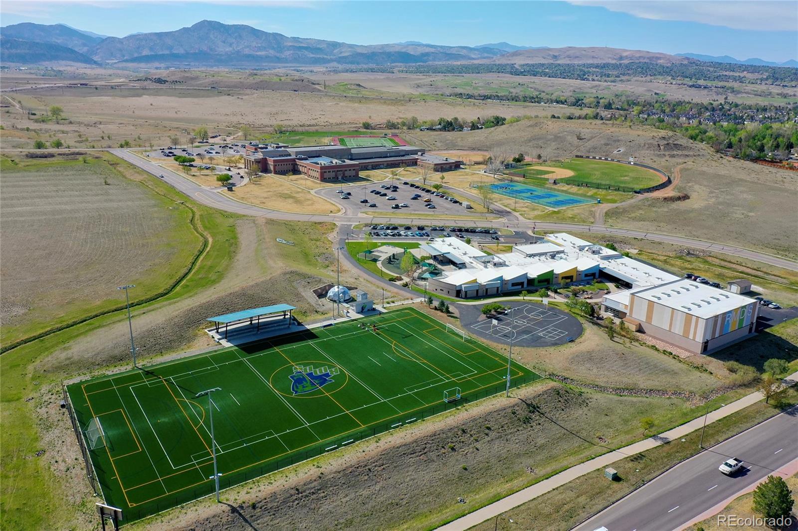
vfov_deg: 46.4
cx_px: 399
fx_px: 620
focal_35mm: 28
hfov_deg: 65.5
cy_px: 266
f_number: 5.6
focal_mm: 10.26
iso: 100
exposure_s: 1/400
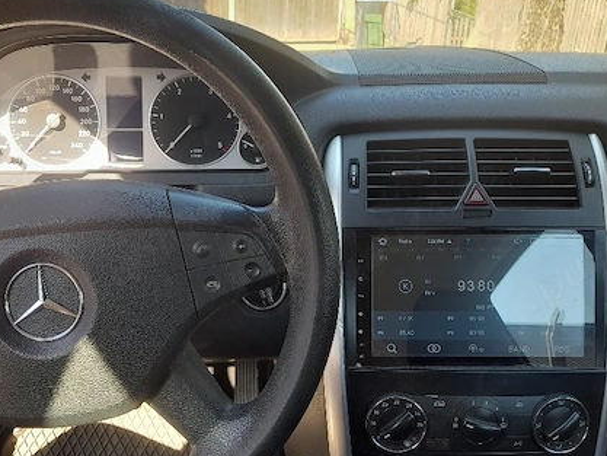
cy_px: 240
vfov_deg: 39.7
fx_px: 631
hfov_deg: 50.9
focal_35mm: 36
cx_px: 236
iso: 20
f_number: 2
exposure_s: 1/50
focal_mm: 4.6
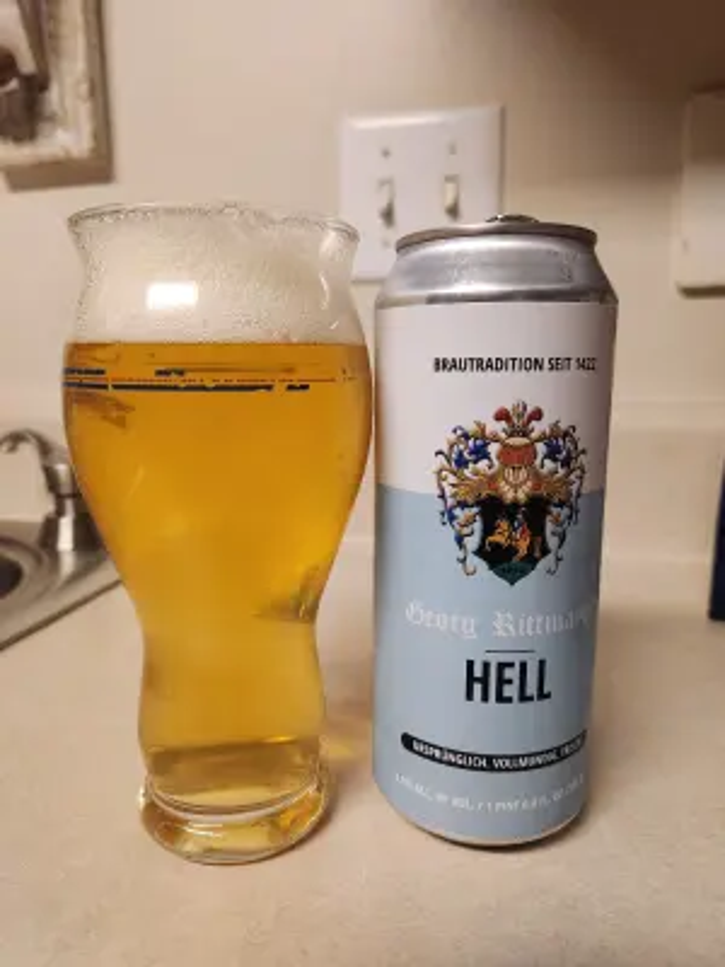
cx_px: 362
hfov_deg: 58.9
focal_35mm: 23
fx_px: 642
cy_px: 484
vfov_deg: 73.9
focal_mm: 5.4
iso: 640
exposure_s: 1/120
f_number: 1.8
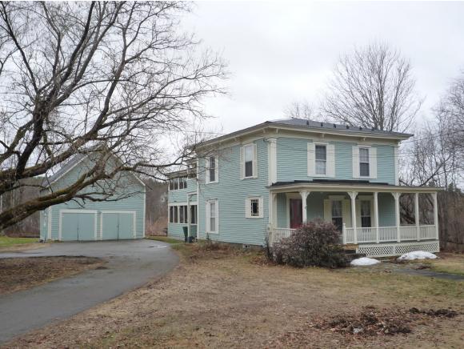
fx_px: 483
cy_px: 174
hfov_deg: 51.3
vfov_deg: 39.7
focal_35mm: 36
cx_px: 232
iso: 160
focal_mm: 6.3
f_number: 3.8
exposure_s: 1/200
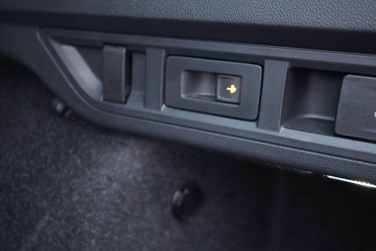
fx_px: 376
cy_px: 126
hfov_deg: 53.1
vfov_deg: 36.9
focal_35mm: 36
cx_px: 188
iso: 1250
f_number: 2.8
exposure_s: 1/40
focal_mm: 24
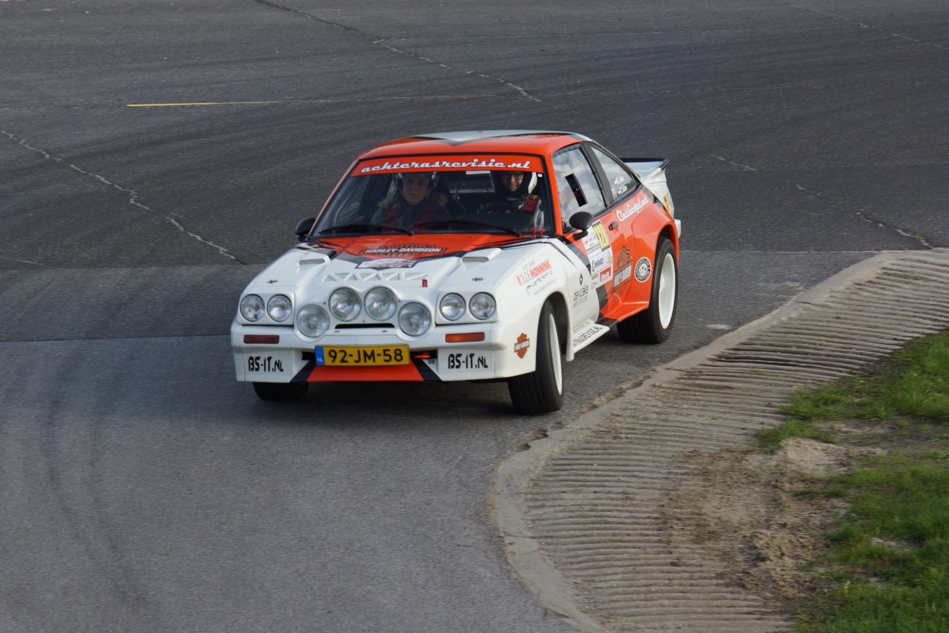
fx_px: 5338
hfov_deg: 10.2
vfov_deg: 6.8
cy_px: 316
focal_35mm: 202
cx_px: 474
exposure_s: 1/250
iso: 200
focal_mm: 135
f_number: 5.6
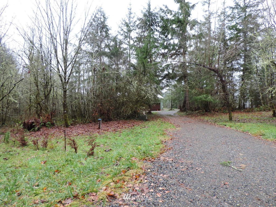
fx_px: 191
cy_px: 104
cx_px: 138
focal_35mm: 24
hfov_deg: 71.6
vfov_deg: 56.8
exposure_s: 1/50
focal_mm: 4.3
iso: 80
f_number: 3
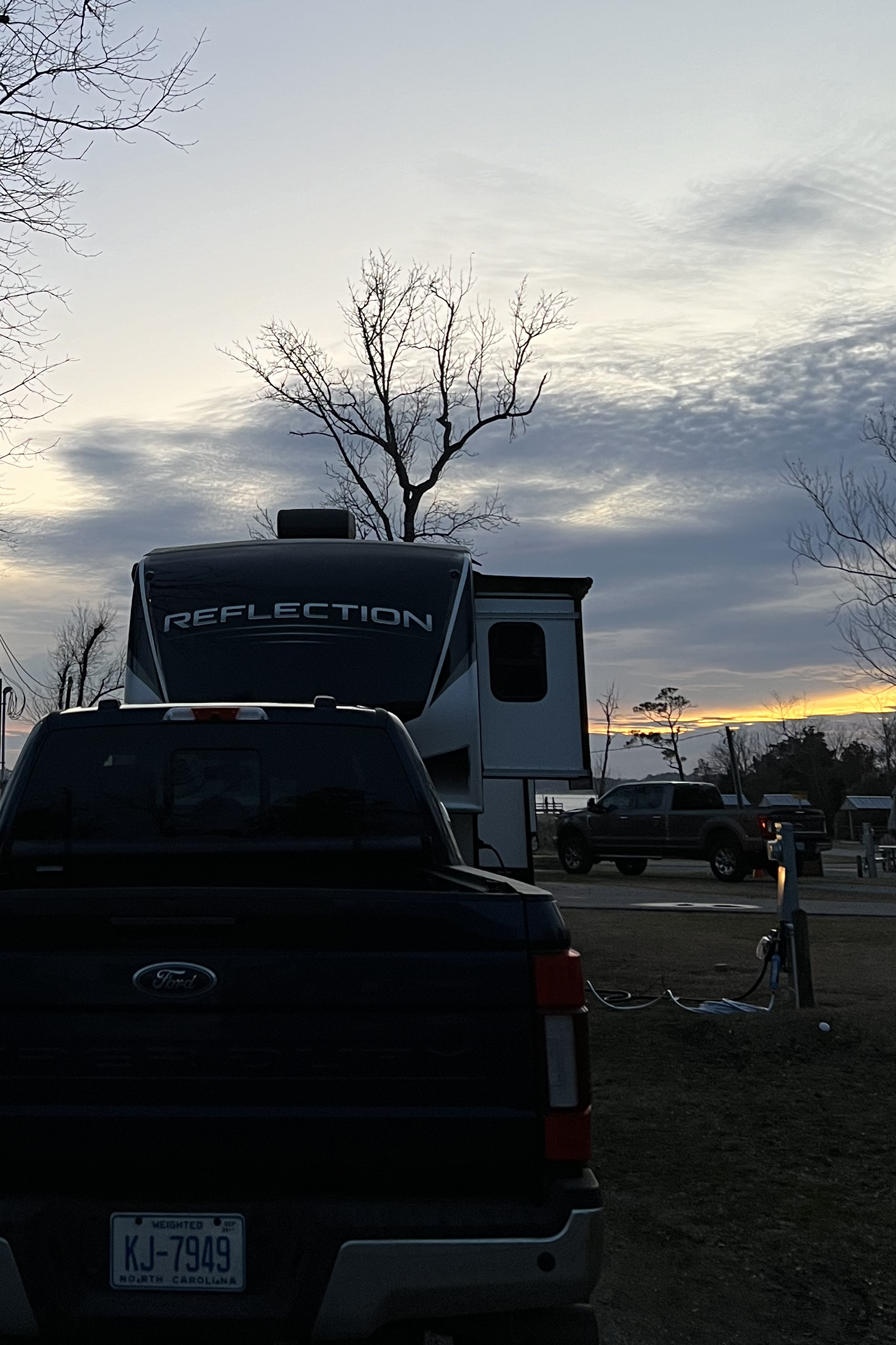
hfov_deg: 29.2
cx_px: 174
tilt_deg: +14.9
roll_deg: +0.2
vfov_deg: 42.5
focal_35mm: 45
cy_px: 366
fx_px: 1680
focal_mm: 5.7
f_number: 1.5
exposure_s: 1/60
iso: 100
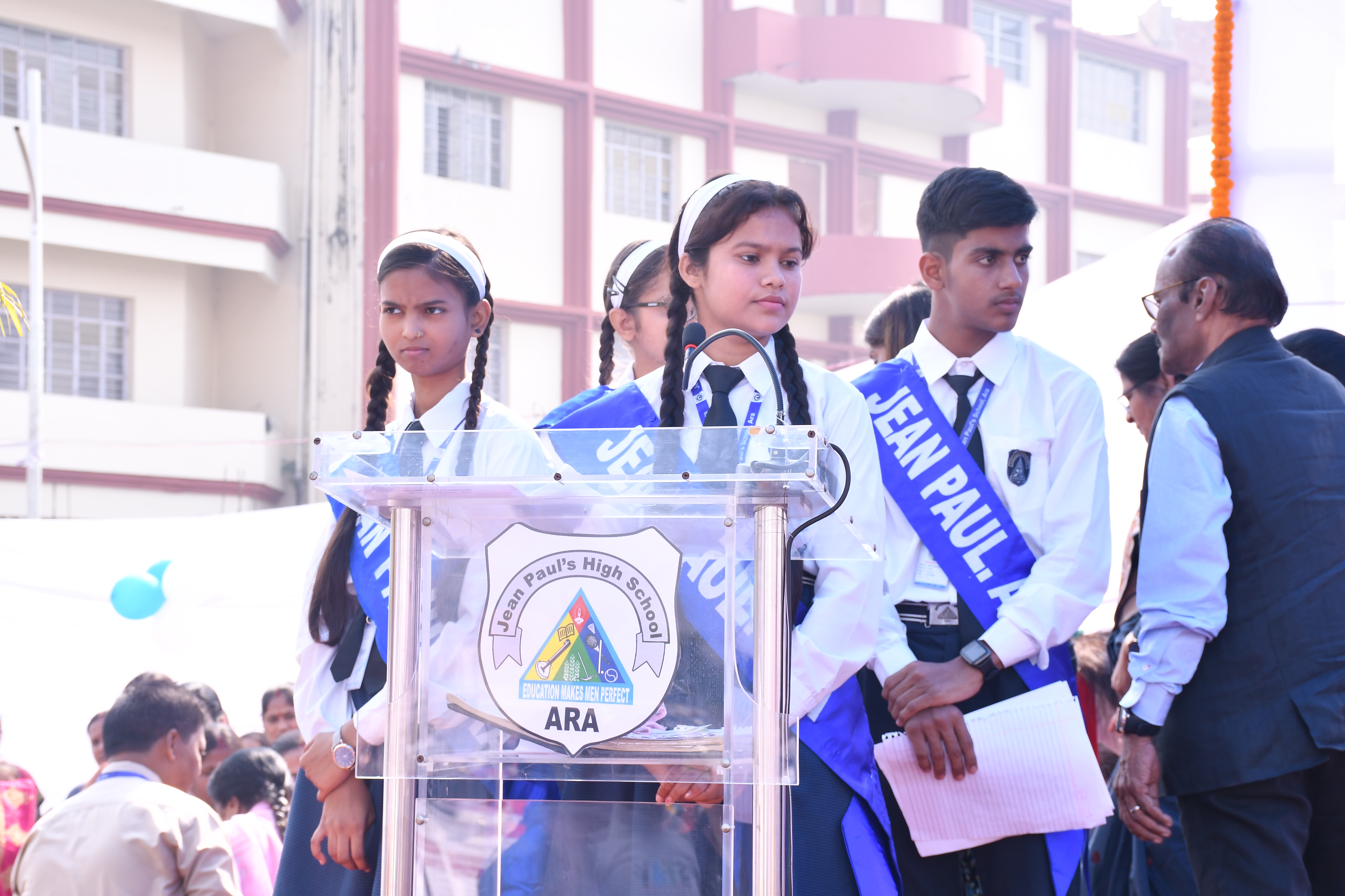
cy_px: 448
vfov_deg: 18.9
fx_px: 2690
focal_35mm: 72
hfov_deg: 28.1
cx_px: 672
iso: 250
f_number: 9
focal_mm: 48
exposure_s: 1/125
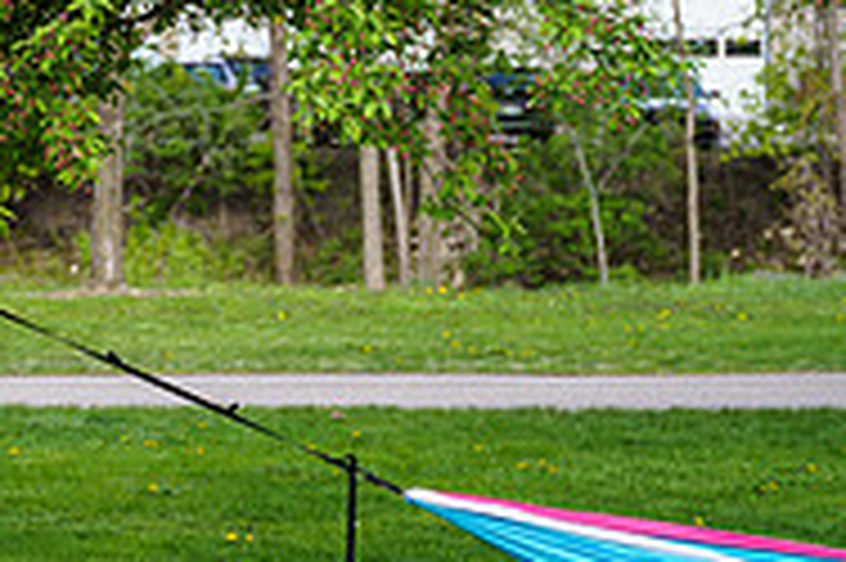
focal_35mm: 161
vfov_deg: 8.5
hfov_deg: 12.6
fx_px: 3780
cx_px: 12
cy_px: 248
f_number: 2.8
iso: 400
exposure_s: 1/1600
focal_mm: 49.5
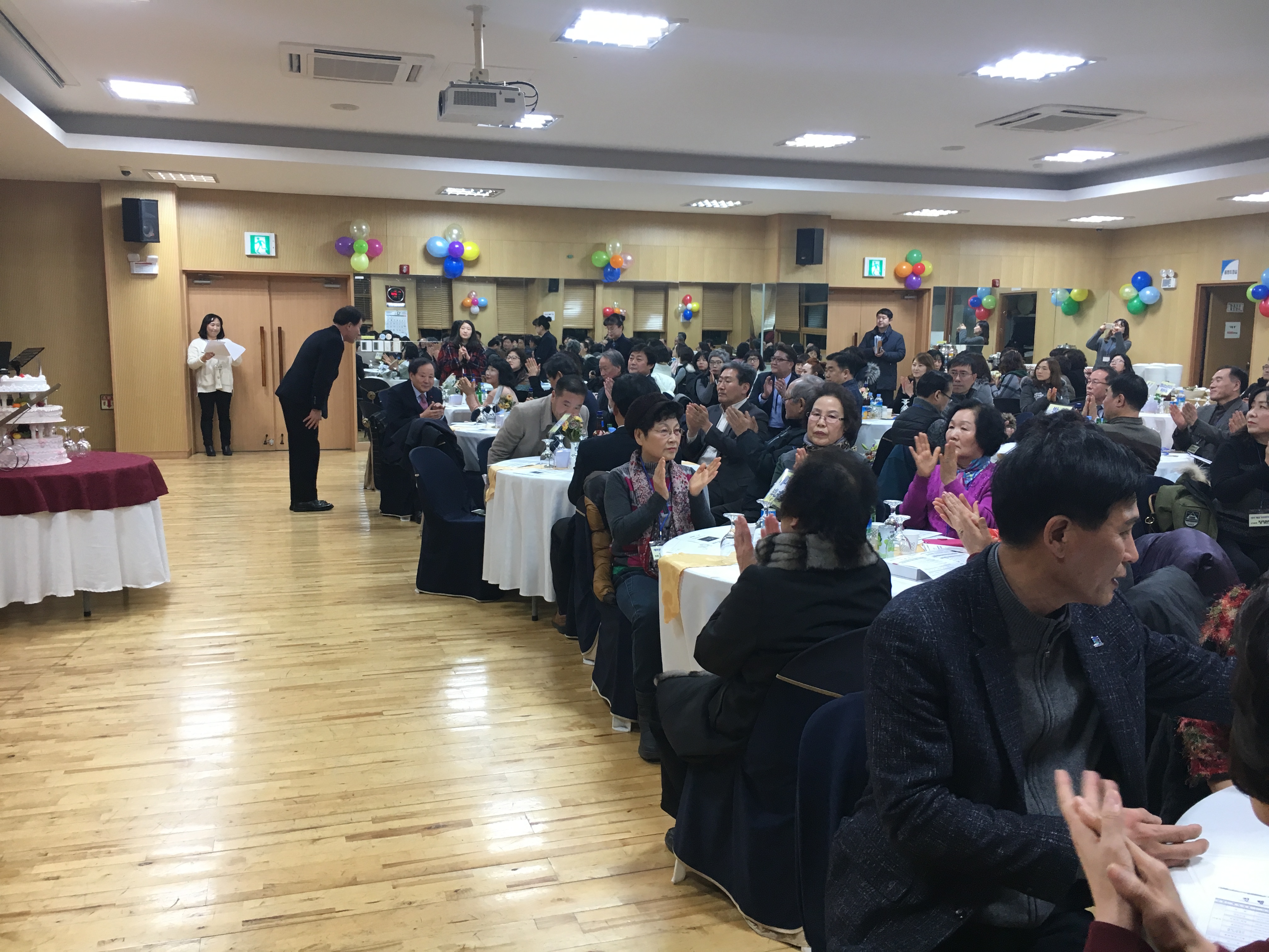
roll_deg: -0.6
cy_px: 476
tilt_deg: -8.4
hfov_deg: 61.7
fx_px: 1063
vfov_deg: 48.2
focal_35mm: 29
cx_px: 634
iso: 32
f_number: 2.2
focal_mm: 4.15
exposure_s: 1/30
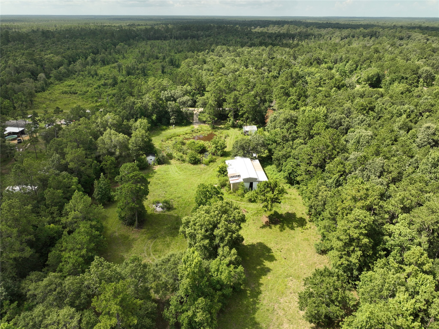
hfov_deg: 71.6
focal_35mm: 24
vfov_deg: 56.8
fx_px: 304
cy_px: 164
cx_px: 220
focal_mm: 12.29
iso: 170
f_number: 4
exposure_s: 1/800
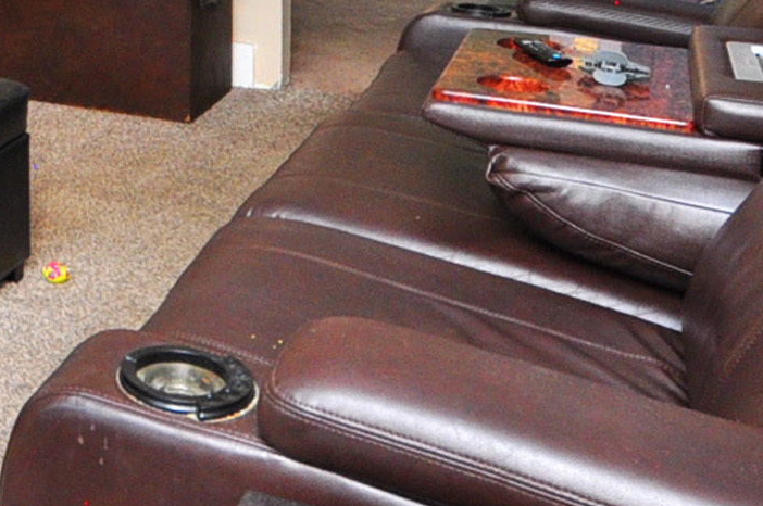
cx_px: -175
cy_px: -210
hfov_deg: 28.0
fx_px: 1312
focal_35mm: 62
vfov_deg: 19.5
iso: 800
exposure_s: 1/125
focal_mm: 10
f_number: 5
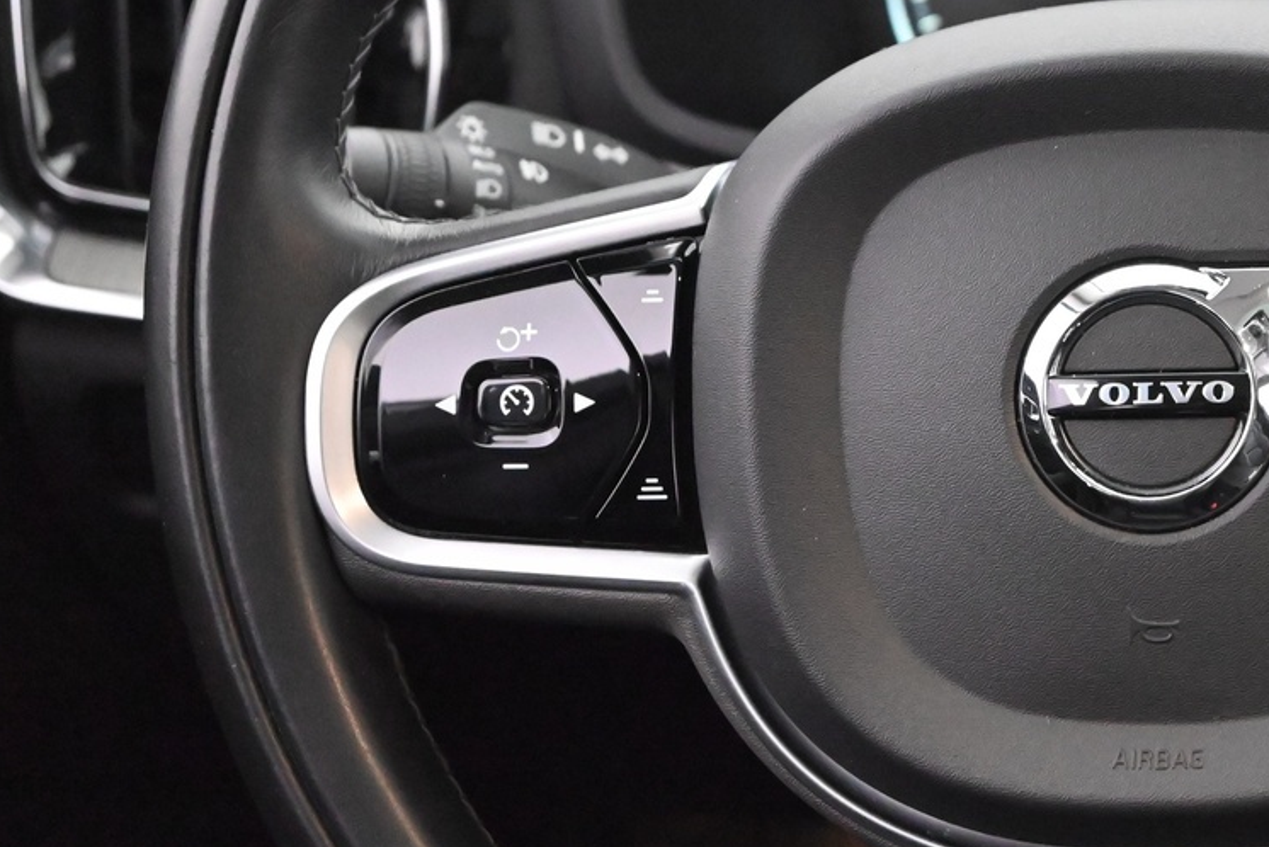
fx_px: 3138
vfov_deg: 15.4
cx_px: 1182
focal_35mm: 89
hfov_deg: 22.2
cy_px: 318
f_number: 5.6
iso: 12800
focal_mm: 41
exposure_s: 1/60
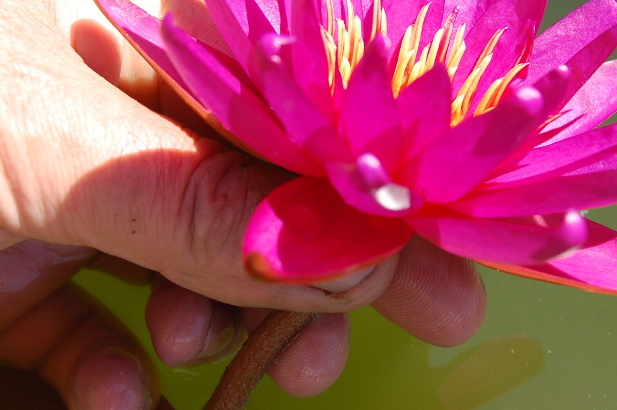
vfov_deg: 14.1
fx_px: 1661
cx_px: 367
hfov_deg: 21.0
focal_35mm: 97
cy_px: 164
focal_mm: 38
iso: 200
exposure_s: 1/200
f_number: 7.1
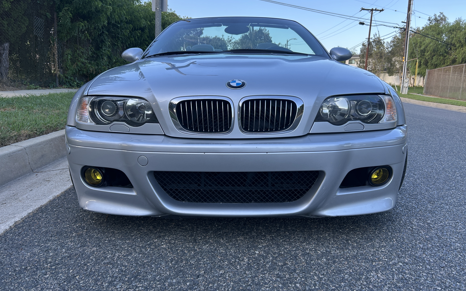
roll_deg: -2.5
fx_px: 356
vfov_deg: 44.5
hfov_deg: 66.5
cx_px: 236
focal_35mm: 28
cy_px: 135
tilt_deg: -9.0
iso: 50
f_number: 1.5
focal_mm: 5.7
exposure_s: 1/628
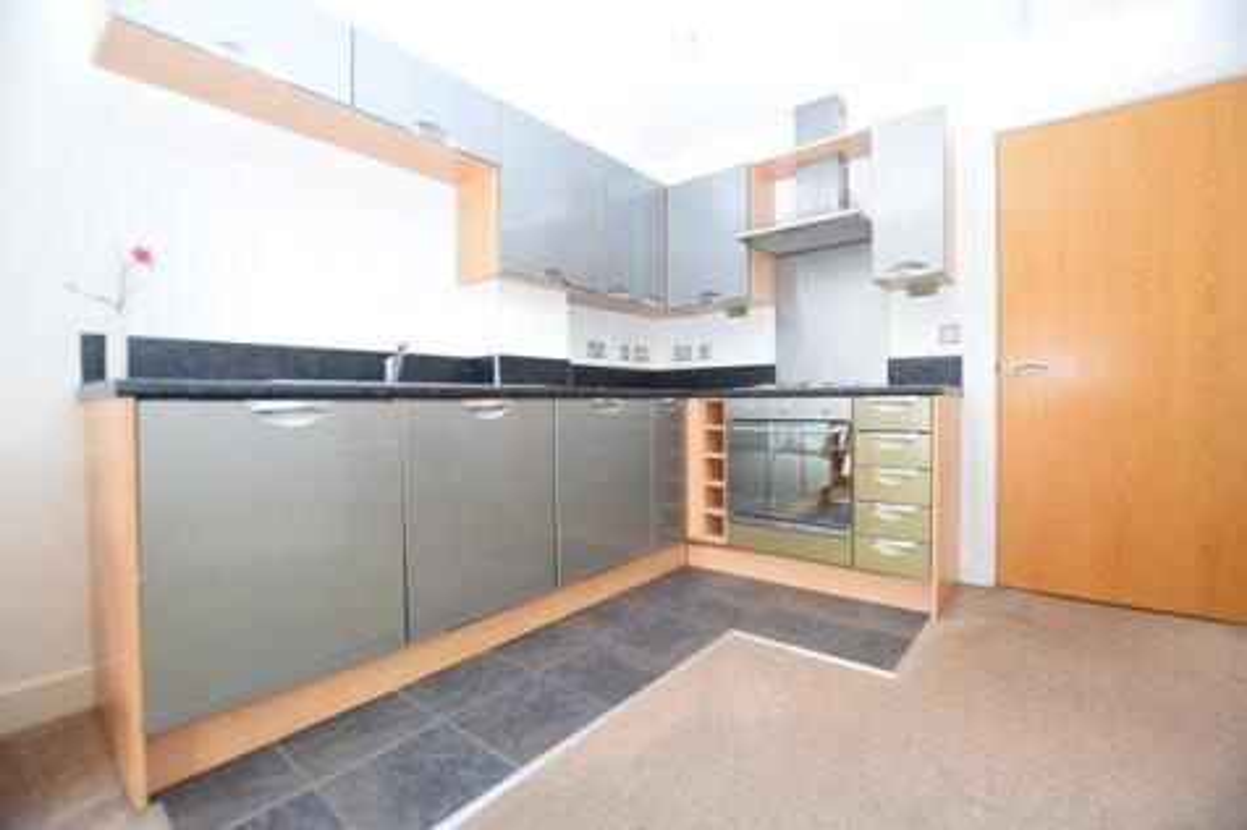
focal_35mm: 15
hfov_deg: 100.4
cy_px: 415
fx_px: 519
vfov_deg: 77.3
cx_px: 624
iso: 800
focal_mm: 10
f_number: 4
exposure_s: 1/60
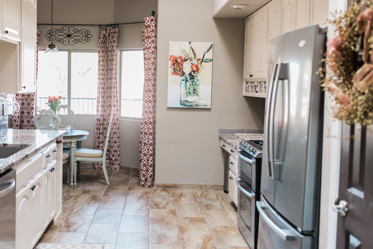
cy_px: 111
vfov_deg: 29.9
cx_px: 149
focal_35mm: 45
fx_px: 466
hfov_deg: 43.4
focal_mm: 35
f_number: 2.5
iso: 800
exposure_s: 1/100
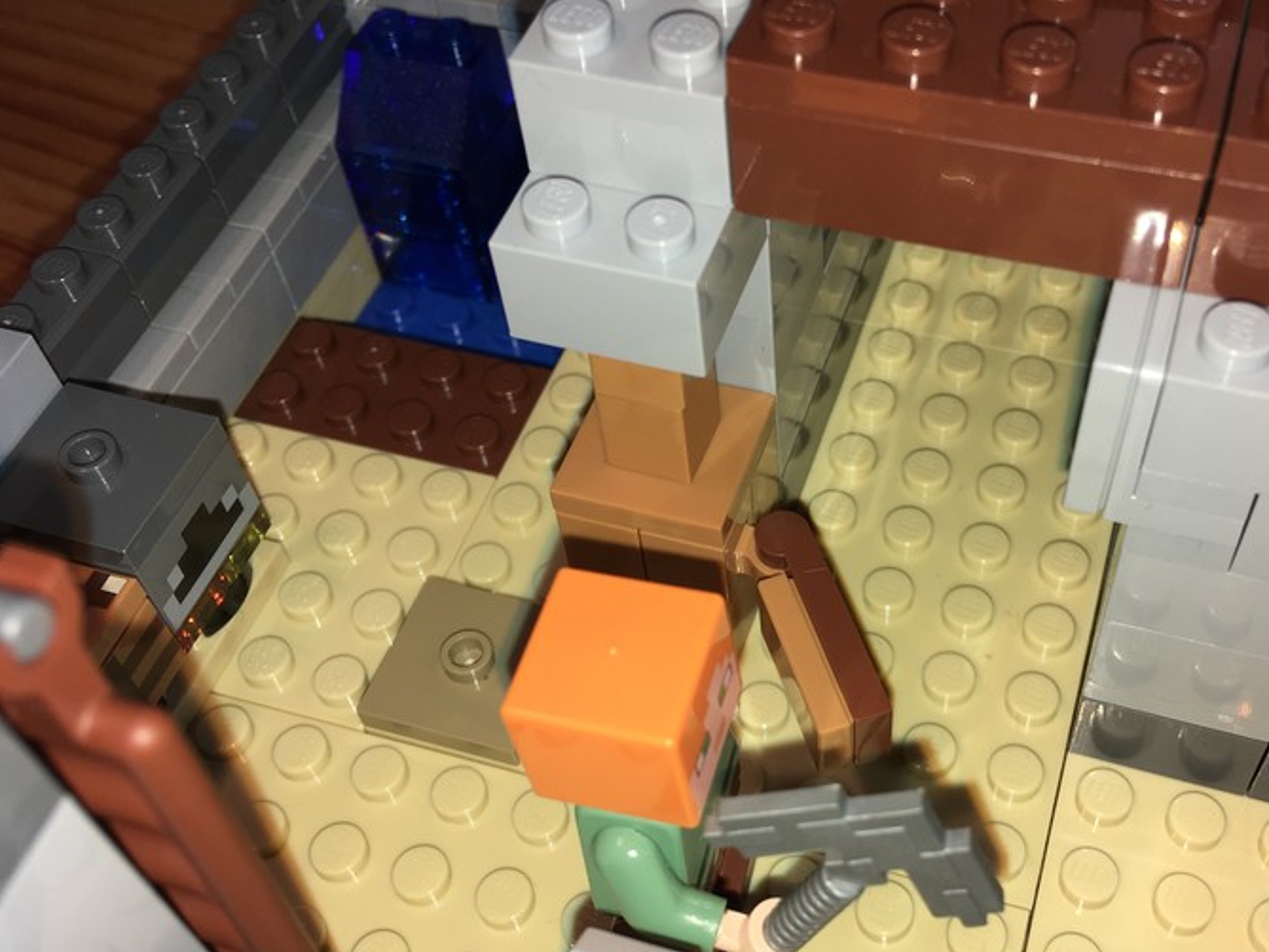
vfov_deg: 36.8
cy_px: 517
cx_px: 772
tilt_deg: -54.2
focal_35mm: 39
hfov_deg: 47.5
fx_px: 1430
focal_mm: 4.15
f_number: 2.2
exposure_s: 1/214
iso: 25
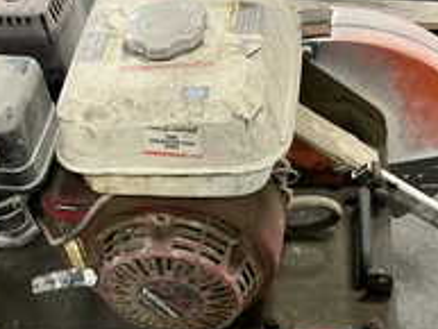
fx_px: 734
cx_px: 134
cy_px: 225
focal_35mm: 58
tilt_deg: -51.1
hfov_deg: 32.8
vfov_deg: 25.1
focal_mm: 3
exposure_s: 1/40
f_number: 1.8
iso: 250
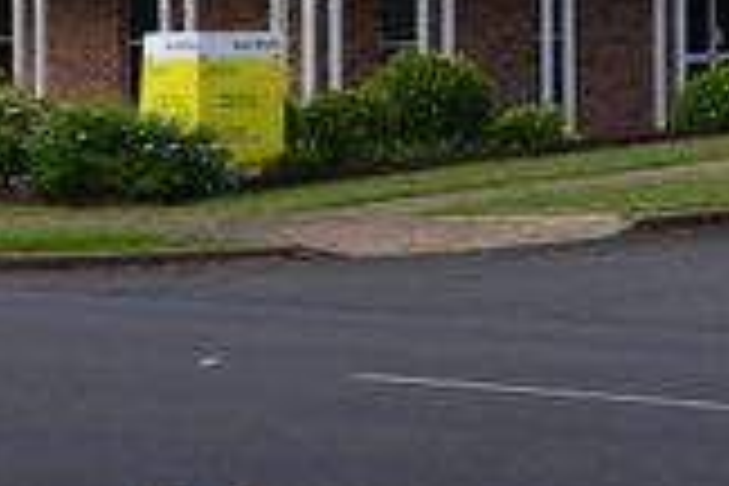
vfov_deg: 9.1
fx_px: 2997
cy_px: -110
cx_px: 243
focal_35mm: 148
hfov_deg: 13.8
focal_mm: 34
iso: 400
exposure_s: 1/400
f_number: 11
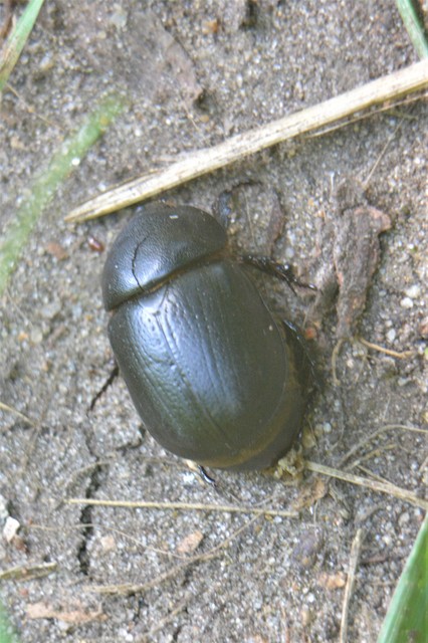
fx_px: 5891
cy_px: 322
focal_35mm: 330
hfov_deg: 4.2
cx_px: 214
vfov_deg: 6.2
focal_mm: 220
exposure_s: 1/125
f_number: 5.3
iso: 1600
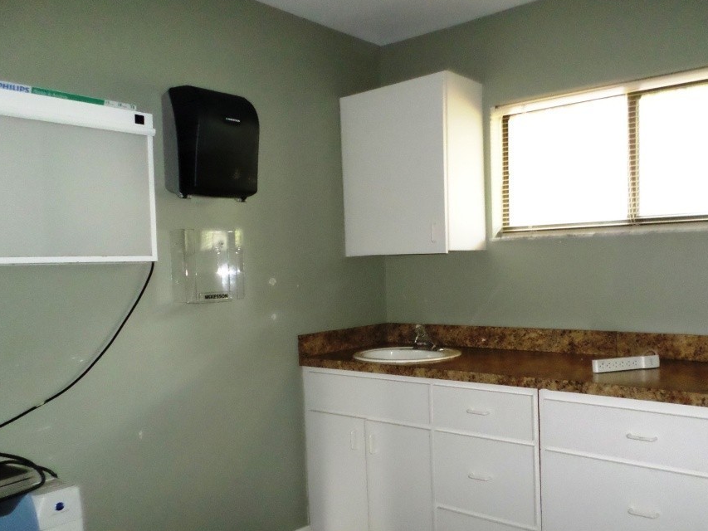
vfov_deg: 46.7
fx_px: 614
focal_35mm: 30
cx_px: 394
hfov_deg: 59.8
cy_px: 300
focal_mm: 4.5
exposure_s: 1/8
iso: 400
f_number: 2.5
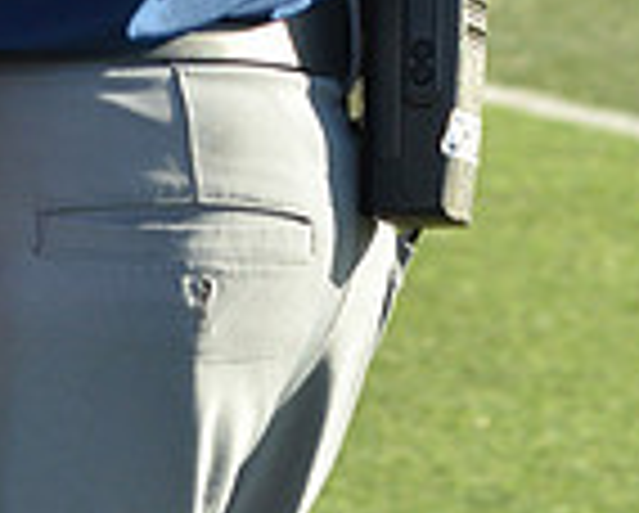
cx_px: -14
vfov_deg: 3.3
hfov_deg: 4.2
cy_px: -734
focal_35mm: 458
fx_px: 8674
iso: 500
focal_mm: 80
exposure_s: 1/800
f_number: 7.1
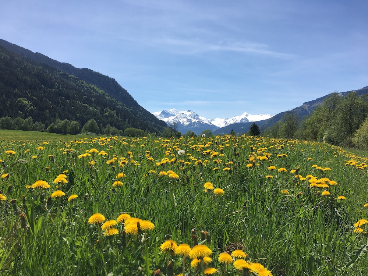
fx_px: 308
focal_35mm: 29
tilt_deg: +0.1
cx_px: 184
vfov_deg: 48.2
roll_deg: +0.3
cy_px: 138
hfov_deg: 61.7
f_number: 2.2
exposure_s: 1/1748
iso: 25
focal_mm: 4.15
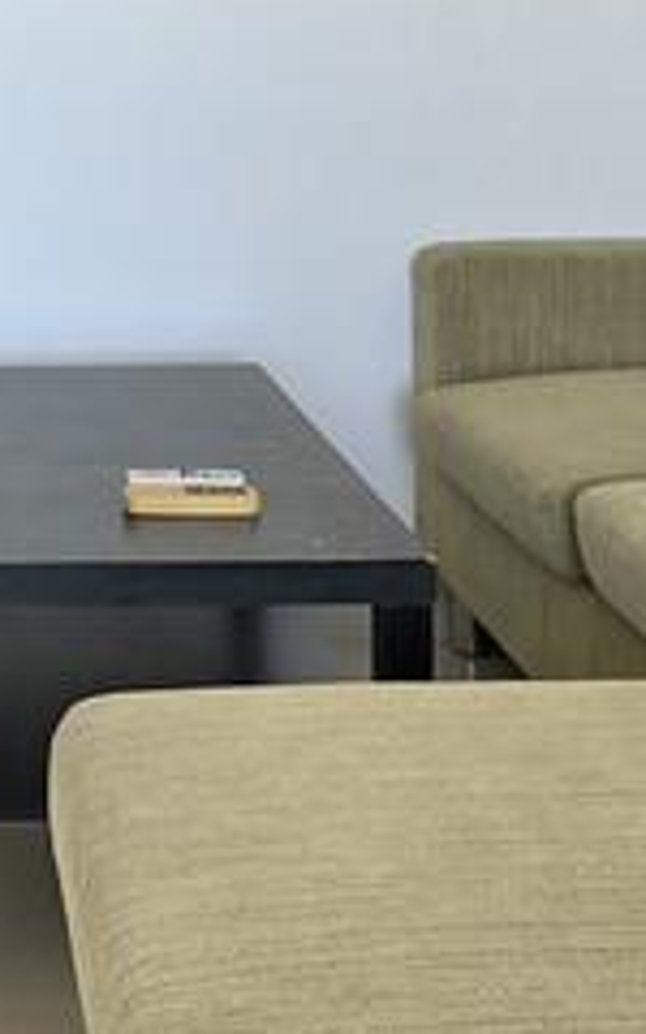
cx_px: -88
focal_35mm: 77
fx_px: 2169
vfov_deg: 24.5
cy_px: -181
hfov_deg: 16.4
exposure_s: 1/100
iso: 80
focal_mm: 2.22
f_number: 2.2
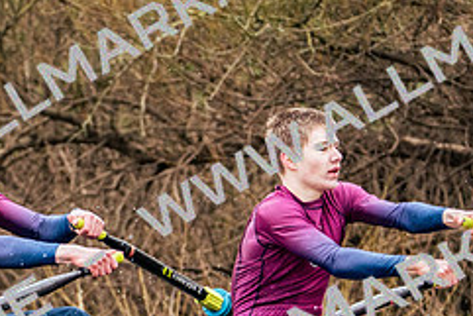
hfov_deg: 2.6
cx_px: -6
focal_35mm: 806
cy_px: 270
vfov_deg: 1.7
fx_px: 10596
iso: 3200
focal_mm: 335
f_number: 6.3
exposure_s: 1/2000
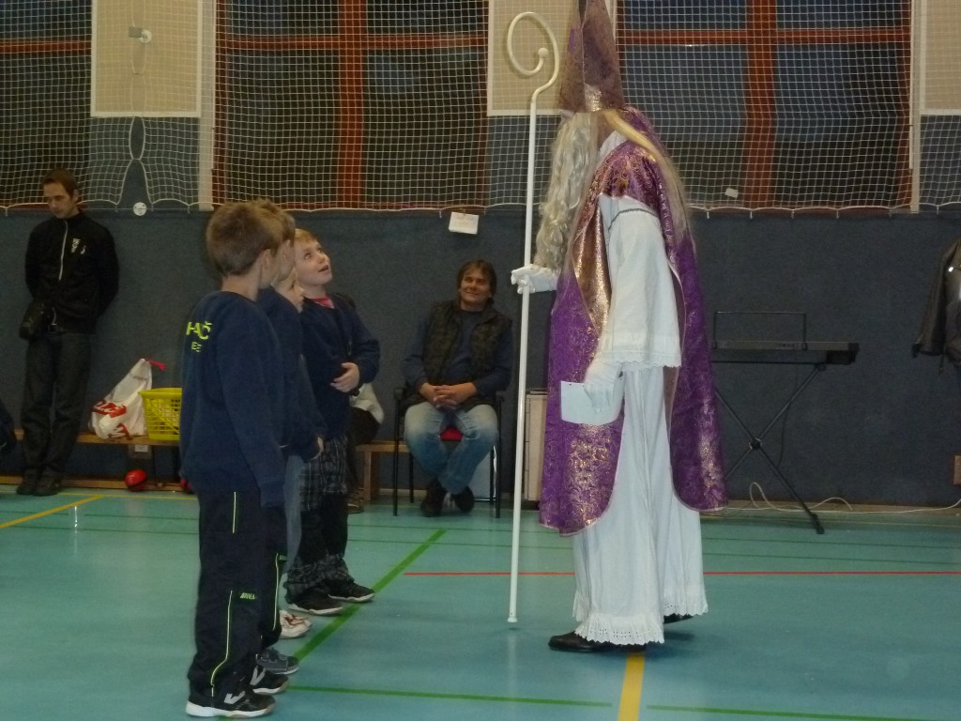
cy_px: 360
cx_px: 480
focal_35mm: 52
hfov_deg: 36.8
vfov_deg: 28.0
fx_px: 1444
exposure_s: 1/30
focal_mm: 8.5
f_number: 3.8
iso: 500
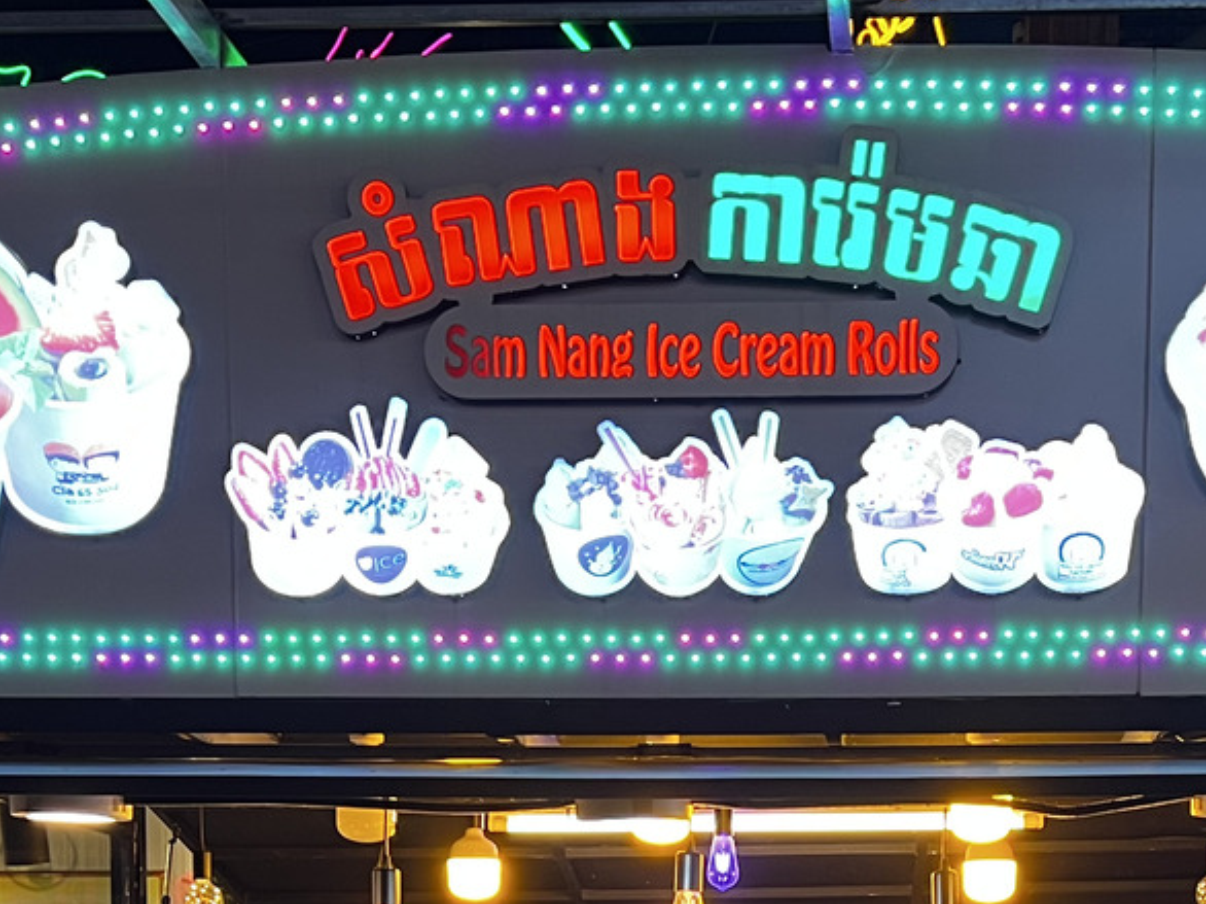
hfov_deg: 27.4
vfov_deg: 19.2
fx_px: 2473
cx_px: 724
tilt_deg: -1.6
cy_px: 1163
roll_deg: +0.2
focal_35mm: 71
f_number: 1.5
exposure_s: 1/50
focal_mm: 5.7
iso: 80
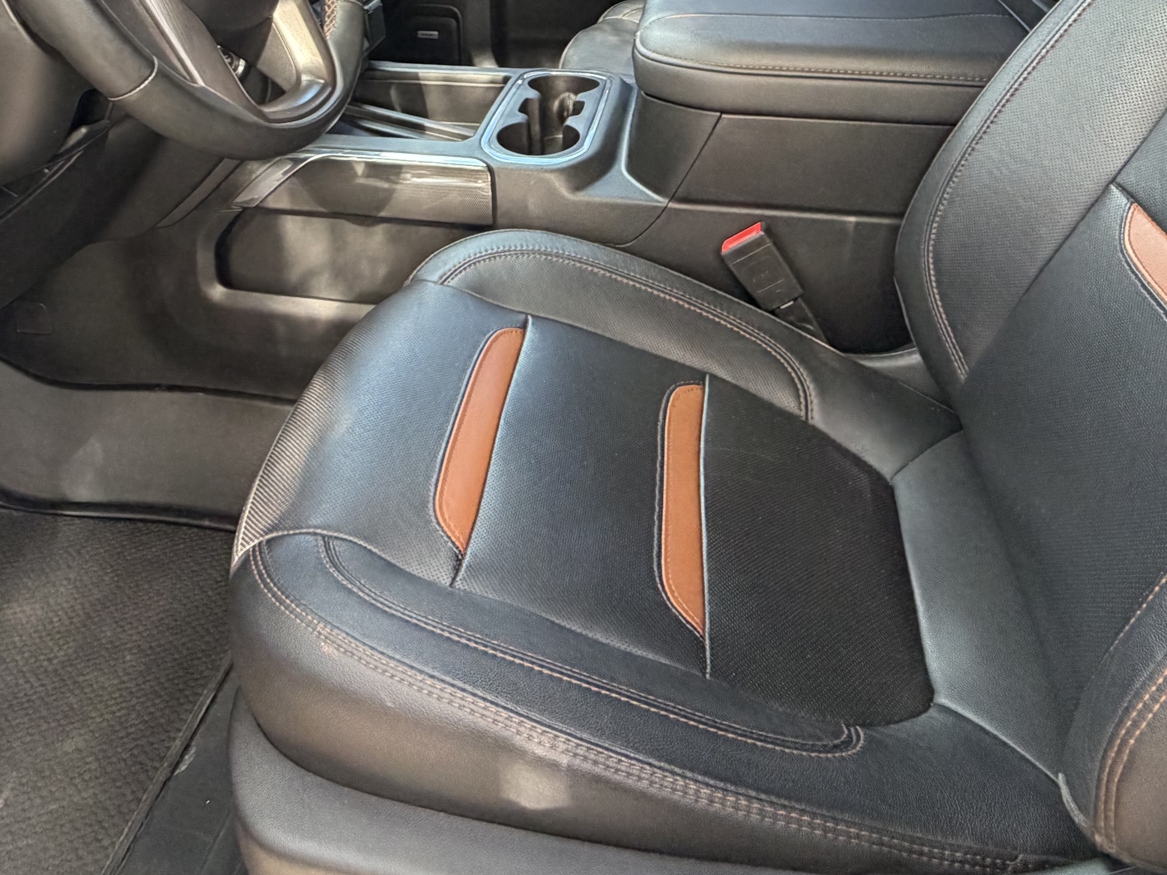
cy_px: 18
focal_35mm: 30
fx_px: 1011
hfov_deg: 59.7
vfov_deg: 41.3
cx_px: 503
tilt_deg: -13.8
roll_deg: +0.4
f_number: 2.2
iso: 250
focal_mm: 2.22
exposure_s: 1/121
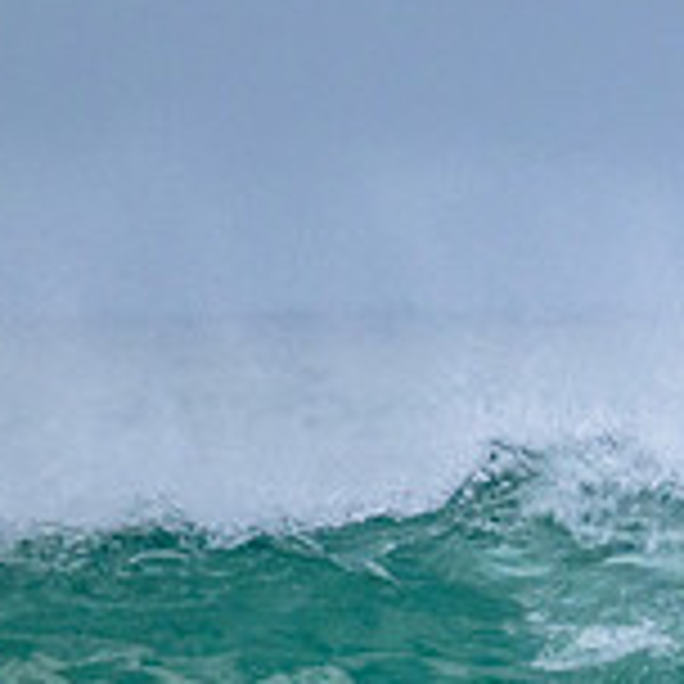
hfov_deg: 0.7
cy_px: 776
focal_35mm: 2603
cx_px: 1274
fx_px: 58191
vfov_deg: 0.7
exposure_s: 1/1600
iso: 3600
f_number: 11
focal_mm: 800
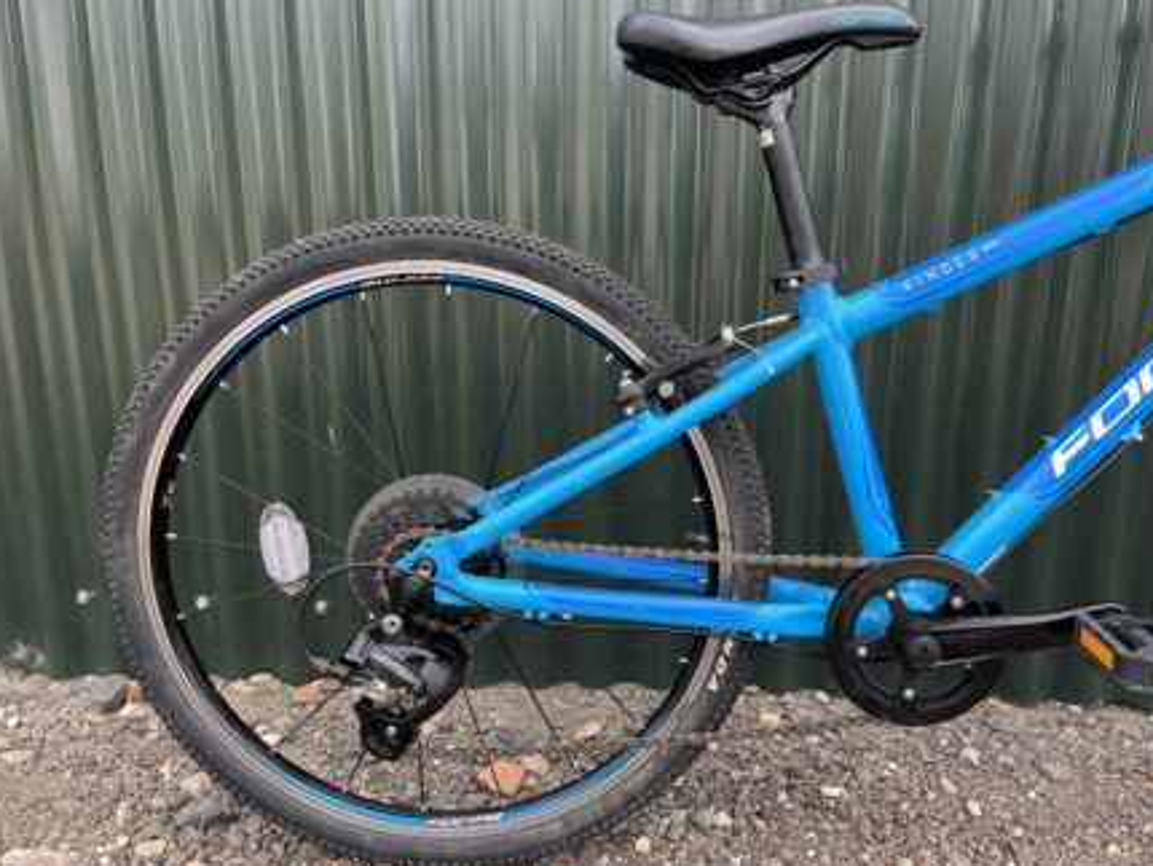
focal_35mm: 29
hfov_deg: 61.5
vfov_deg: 48.3
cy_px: 440
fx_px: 966
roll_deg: -0.5
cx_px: 627
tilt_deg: -16.4
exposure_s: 1/471
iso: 50
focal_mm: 5.1
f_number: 1.6
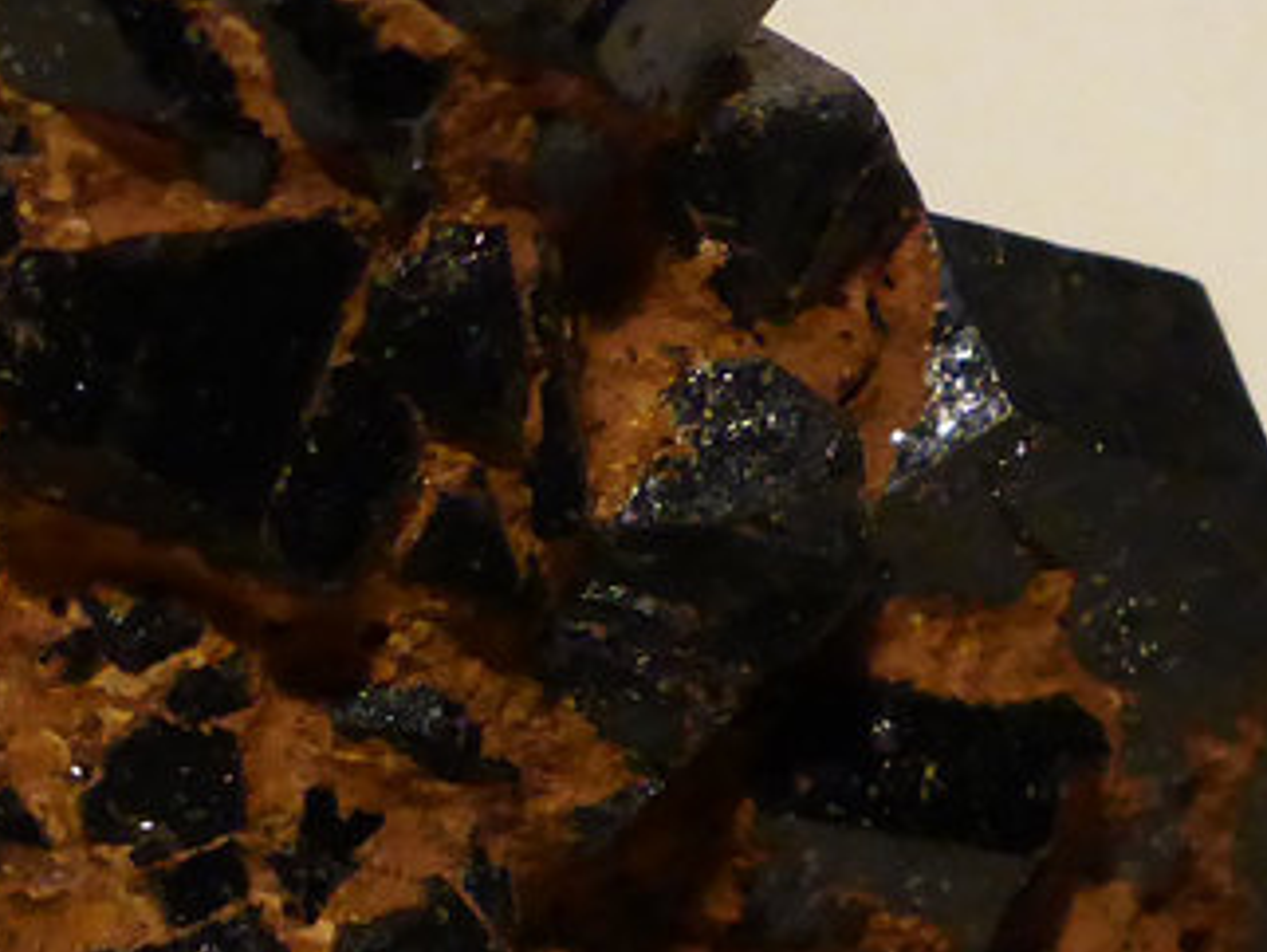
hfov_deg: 7.5
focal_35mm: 263
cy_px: 830
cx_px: -87
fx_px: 9633
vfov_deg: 5.7
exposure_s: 1/50
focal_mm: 9
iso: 400
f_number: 4.4
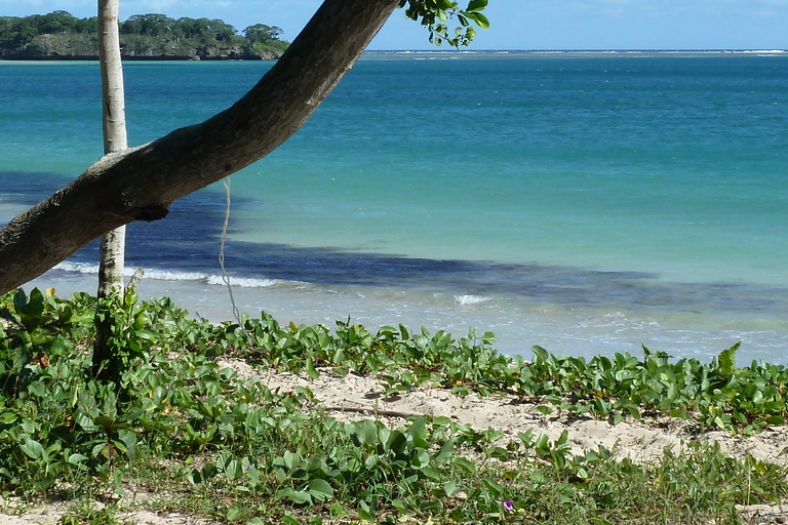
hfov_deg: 19.6
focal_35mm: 104
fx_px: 2276
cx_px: 308
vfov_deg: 13.1
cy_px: 126
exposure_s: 1/400
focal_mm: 7.9
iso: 80
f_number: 4.5
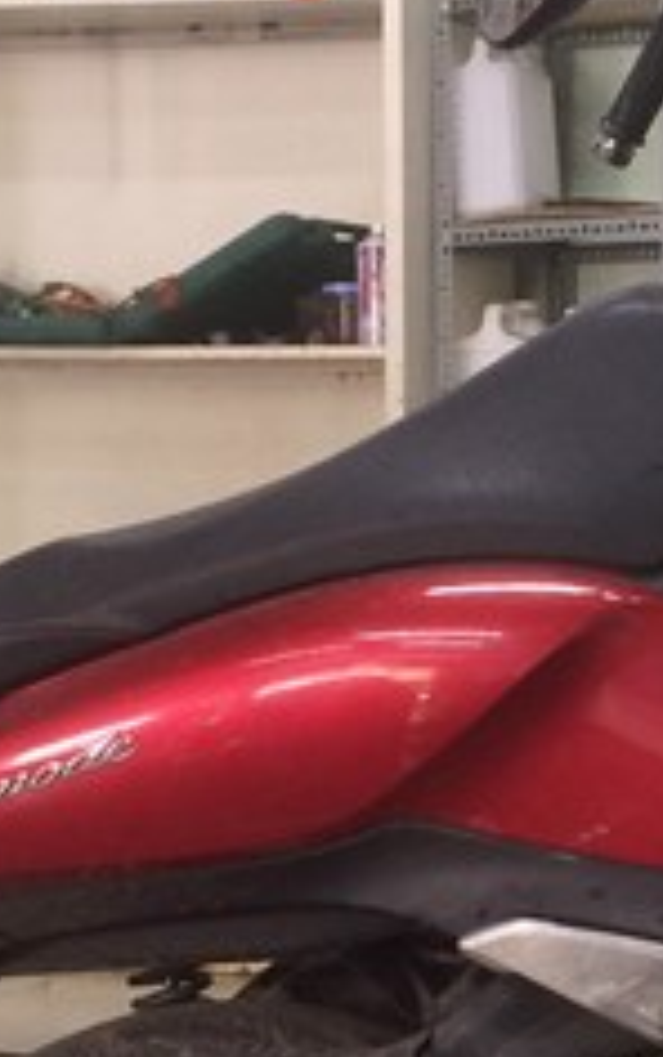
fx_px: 2999
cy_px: 667
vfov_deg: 19.9
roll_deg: -0.8
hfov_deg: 12.3
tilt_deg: -3.2
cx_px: 788
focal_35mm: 104
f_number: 2.2
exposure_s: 1/33
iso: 100
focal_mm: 4.15
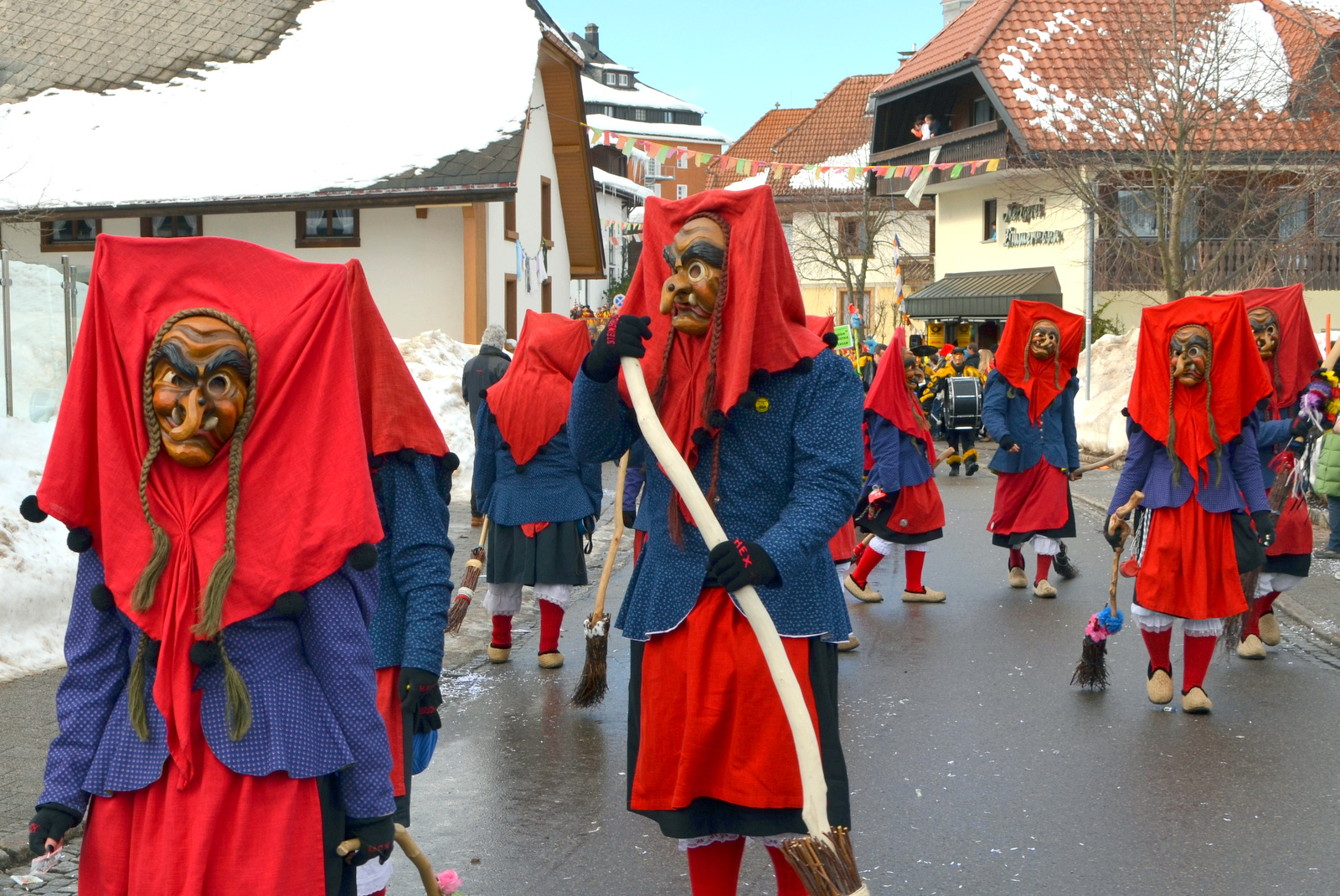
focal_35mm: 39
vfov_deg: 34.3
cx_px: 670
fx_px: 1453
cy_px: 448
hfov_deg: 49.5
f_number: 9
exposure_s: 1/200
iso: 100
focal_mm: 26
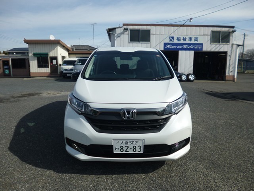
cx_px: 127
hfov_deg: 71.6
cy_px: 96
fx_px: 176
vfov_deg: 56.8
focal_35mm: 24
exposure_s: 1/320
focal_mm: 4.3
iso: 100
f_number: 9
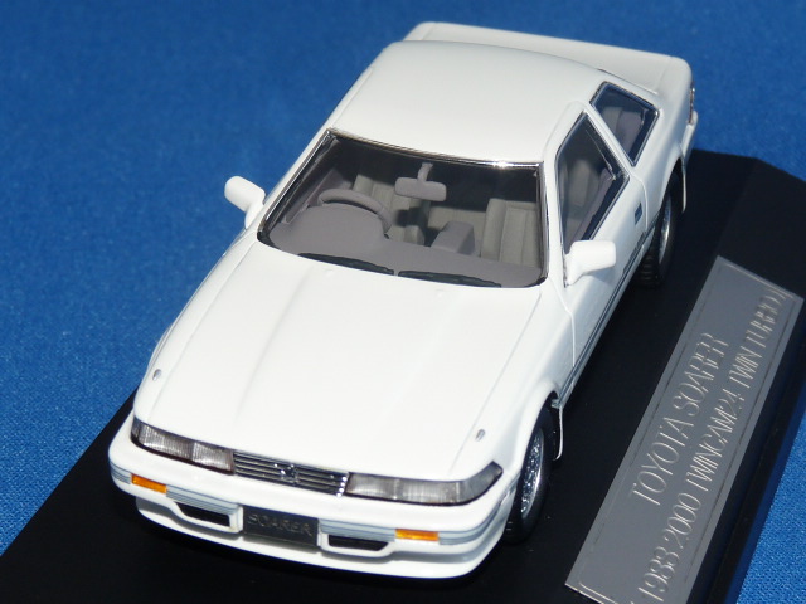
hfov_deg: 16.4
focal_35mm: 120
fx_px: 2794
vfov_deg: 12.3
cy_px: 302
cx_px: 403
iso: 100
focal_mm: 12.4
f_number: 4
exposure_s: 1/40
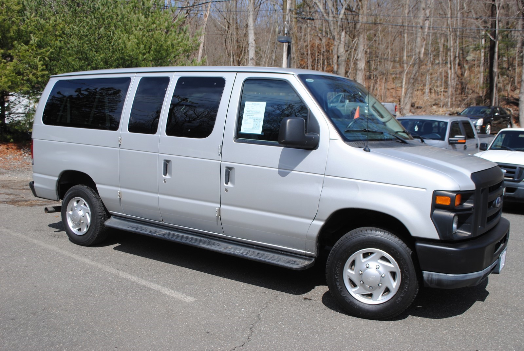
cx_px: 262
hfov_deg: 53.1
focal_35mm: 36
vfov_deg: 37.0
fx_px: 525
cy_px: 176
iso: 100
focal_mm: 24
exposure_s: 1/320
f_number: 9
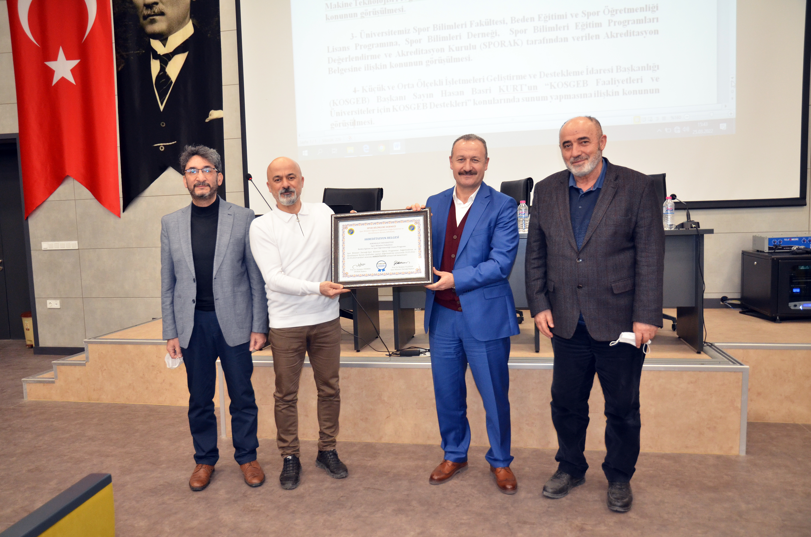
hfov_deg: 67.5
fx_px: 607
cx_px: 406
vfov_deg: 47.7
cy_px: 268
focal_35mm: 27
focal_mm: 18
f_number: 3.8
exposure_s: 1/60
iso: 800
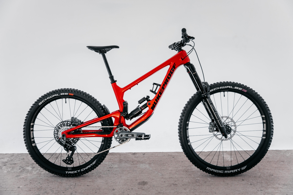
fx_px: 274
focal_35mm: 34
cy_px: 98
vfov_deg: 39.2
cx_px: 146
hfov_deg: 56.2
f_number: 2.8
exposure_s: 1/160
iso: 1000
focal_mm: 33.7
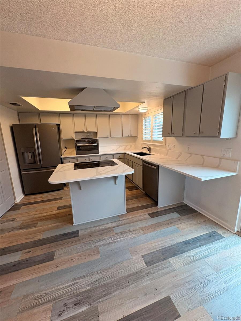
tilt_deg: -8.5
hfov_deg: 85.7
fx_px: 130
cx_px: 120
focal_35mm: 14
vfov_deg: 102.1
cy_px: 160
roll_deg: +2.4
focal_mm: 2.22
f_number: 2.2
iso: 200
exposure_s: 1/120
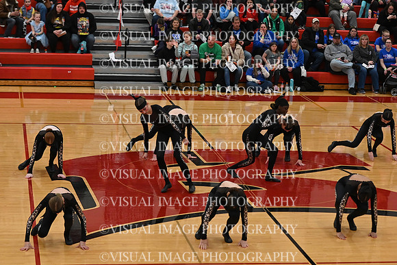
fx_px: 1158
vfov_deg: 13.0
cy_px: 132
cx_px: 198
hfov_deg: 19.5
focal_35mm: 105
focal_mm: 70
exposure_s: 1/400
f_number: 4
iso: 3200
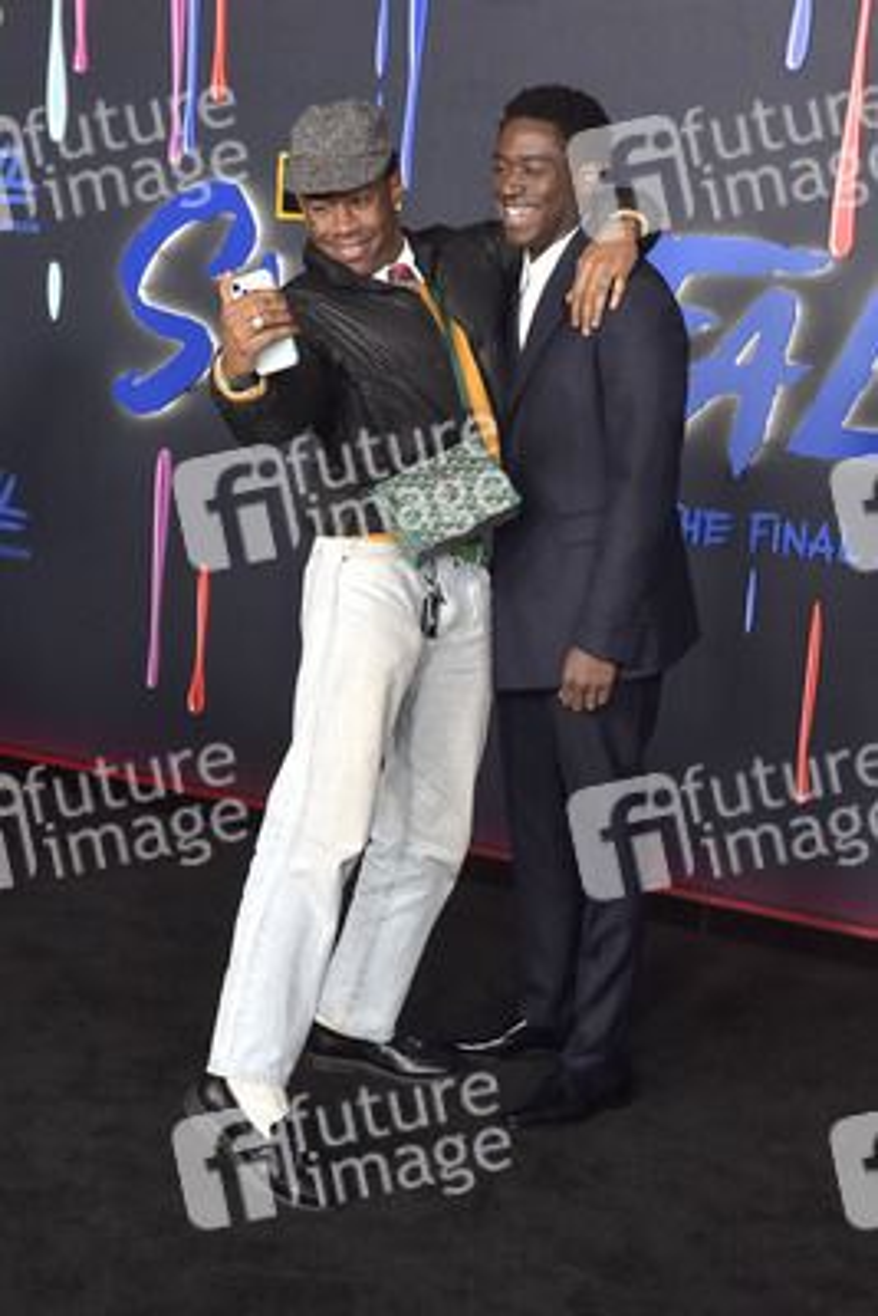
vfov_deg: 34.5
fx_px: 2120
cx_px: 439
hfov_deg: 23.4
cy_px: 658
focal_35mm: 58
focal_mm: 58
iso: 2000
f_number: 6.3
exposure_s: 1/250
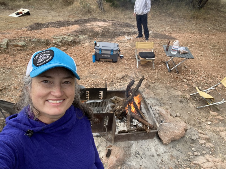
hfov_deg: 73.9
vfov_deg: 58.9
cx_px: 113
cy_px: 84
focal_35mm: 23
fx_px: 150
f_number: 2.2
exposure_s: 1/122
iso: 50
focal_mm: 2.71
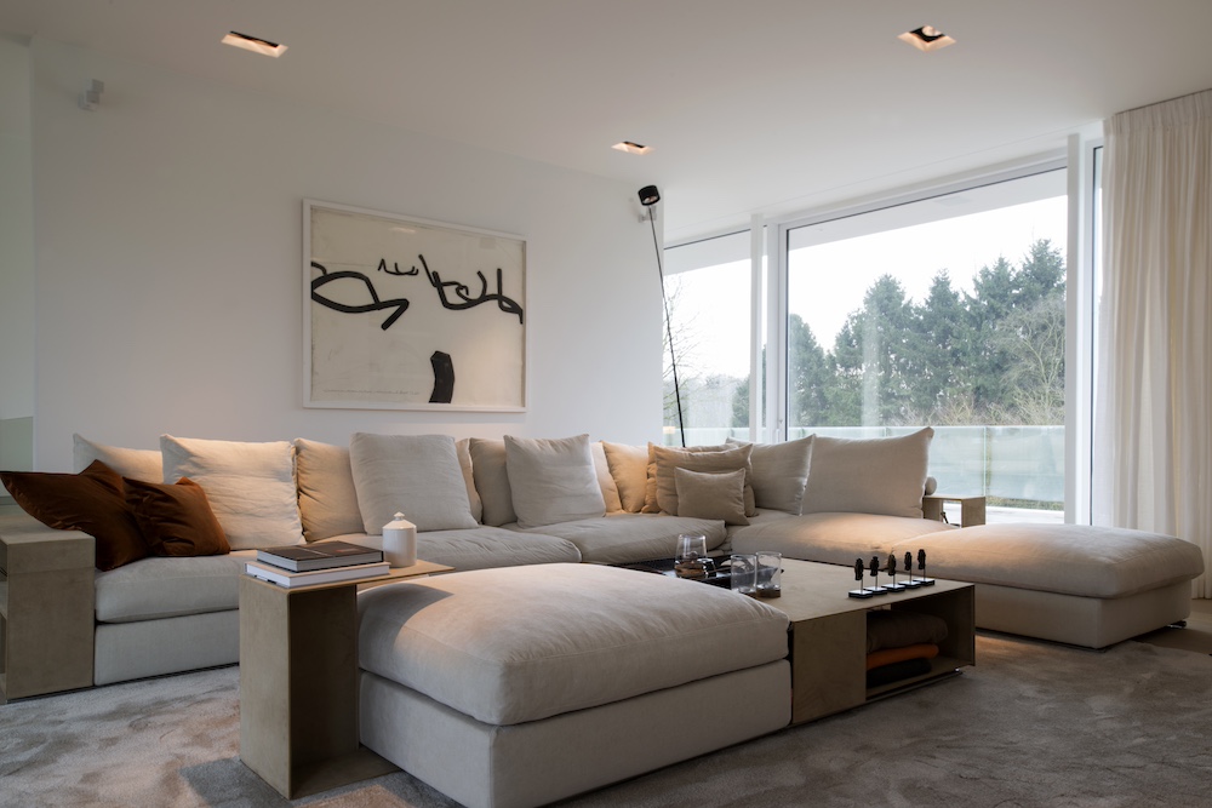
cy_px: 404
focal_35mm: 24
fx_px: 808
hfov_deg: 73.7
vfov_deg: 53.1
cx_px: 606
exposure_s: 1/2
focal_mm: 24
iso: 200
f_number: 16
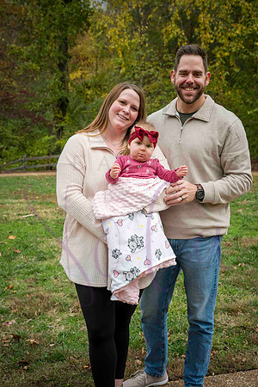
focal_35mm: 50
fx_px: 537
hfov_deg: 27.0
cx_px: 129
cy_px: 194
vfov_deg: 39.6
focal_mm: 50
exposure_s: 1/500
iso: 400
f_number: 6.3
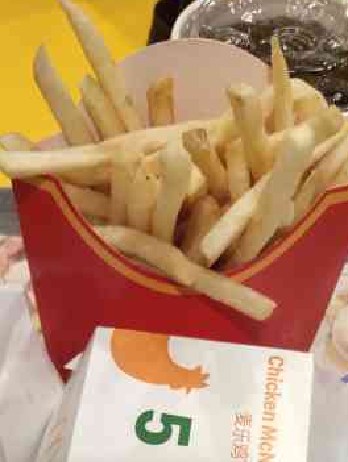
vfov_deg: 23.2
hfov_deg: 19.2
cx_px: 165
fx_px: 1030
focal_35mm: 77
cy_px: 555
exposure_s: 1/50
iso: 196
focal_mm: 4.27
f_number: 1.8
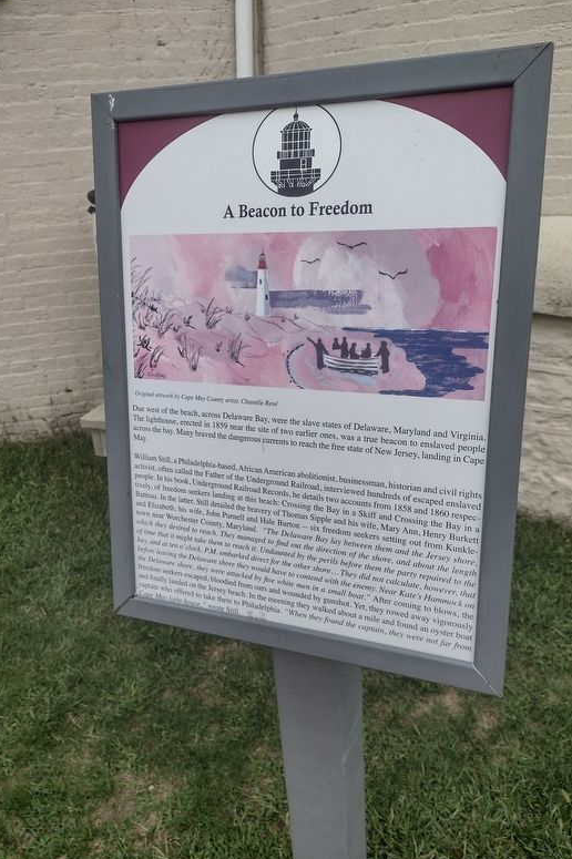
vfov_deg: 63.7
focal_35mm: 29
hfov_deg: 44.9
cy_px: 439
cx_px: 309
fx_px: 692
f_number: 1.7
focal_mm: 4.71
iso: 100
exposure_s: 1/1508
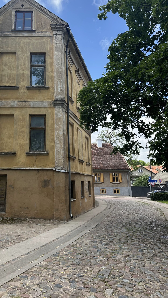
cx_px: 54
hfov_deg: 38.4
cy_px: 130
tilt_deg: +13.8
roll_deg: +0.3
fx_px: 238
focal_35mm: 30
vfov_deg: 64.1
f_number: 1.78
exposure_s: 1/1562
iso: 80
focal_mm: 6.86
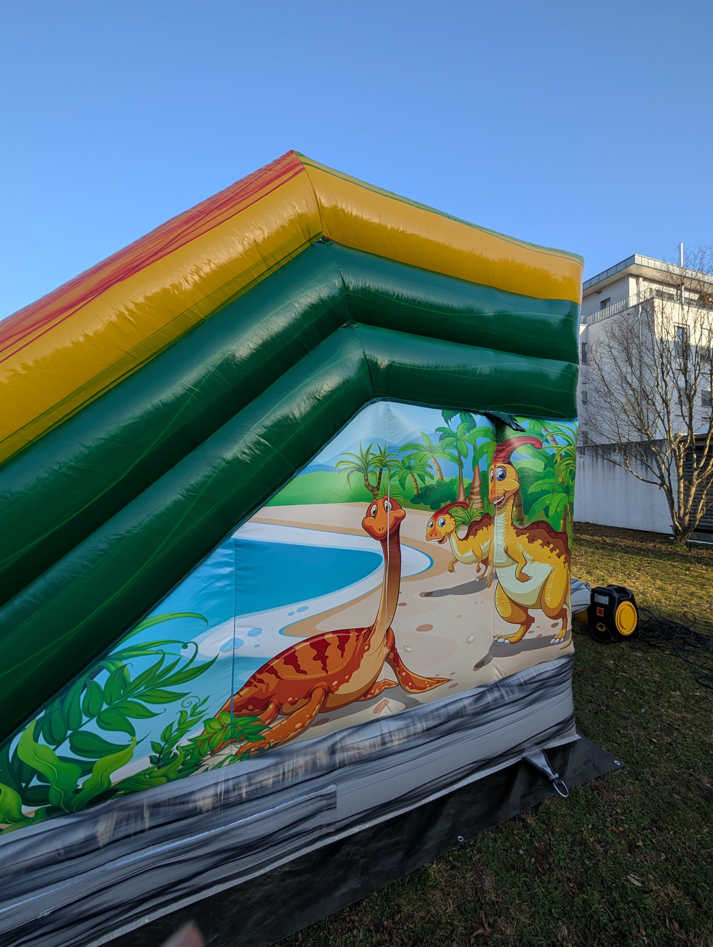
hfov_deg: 94.6
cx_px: 356
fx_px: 329
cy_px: 474
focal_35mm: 12
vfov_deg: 110.5
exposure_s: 1/887
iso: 51
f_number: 1.7
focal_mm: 2.02
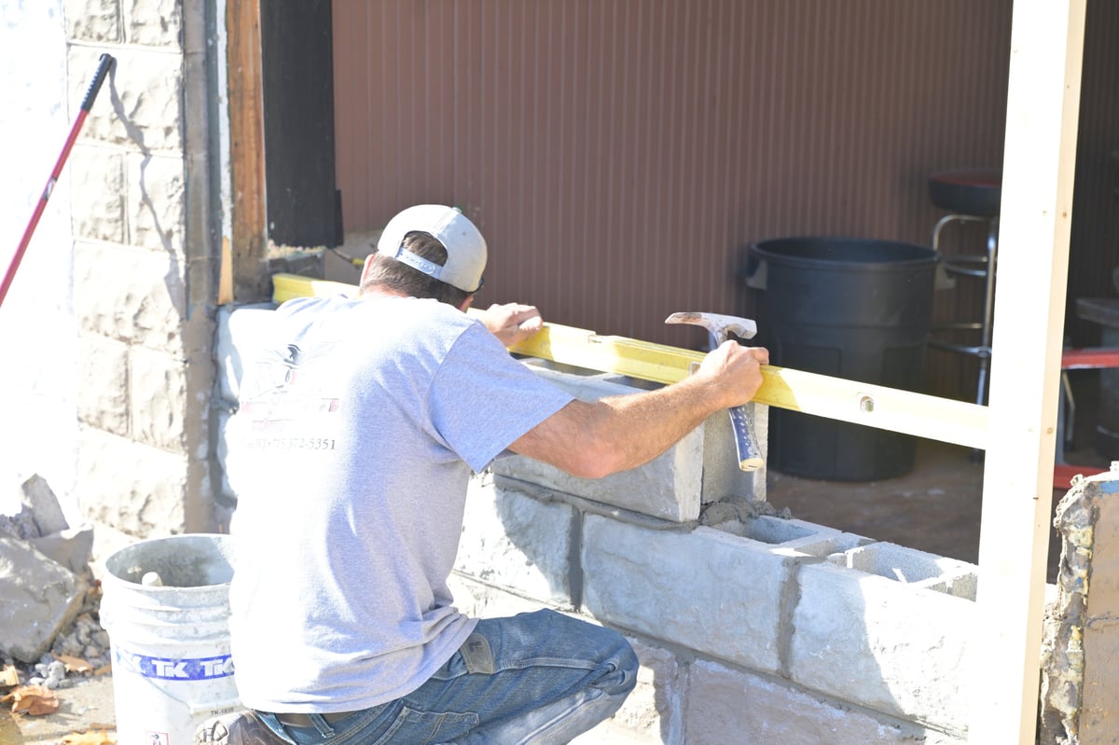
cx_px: 560
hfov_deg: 29.3
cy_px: 372
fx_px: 2144
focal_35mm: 69
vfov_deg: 19.7
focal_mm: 69
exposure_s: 1/100
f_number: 4
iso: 80
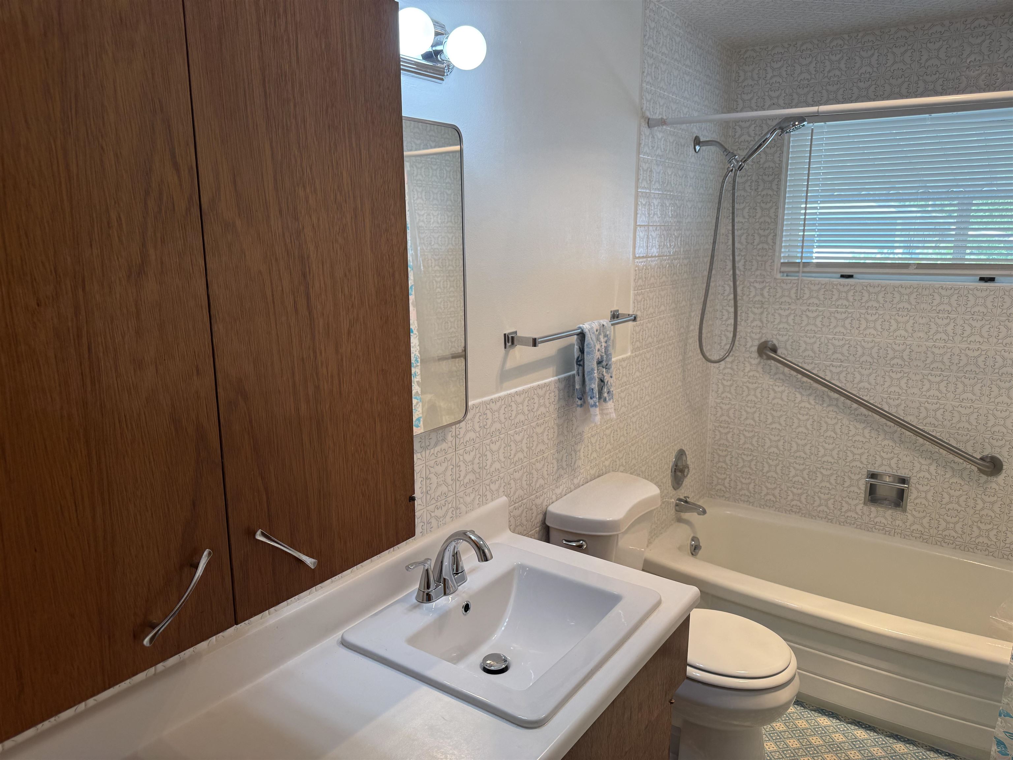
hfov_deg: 71.6
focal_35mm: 24
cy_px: 380
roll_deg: -0.1
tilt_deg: -11.8
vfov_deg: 56.8
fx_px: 702
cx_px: 506
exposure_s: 1/120
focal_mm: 6.76
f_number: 1.78
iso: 64
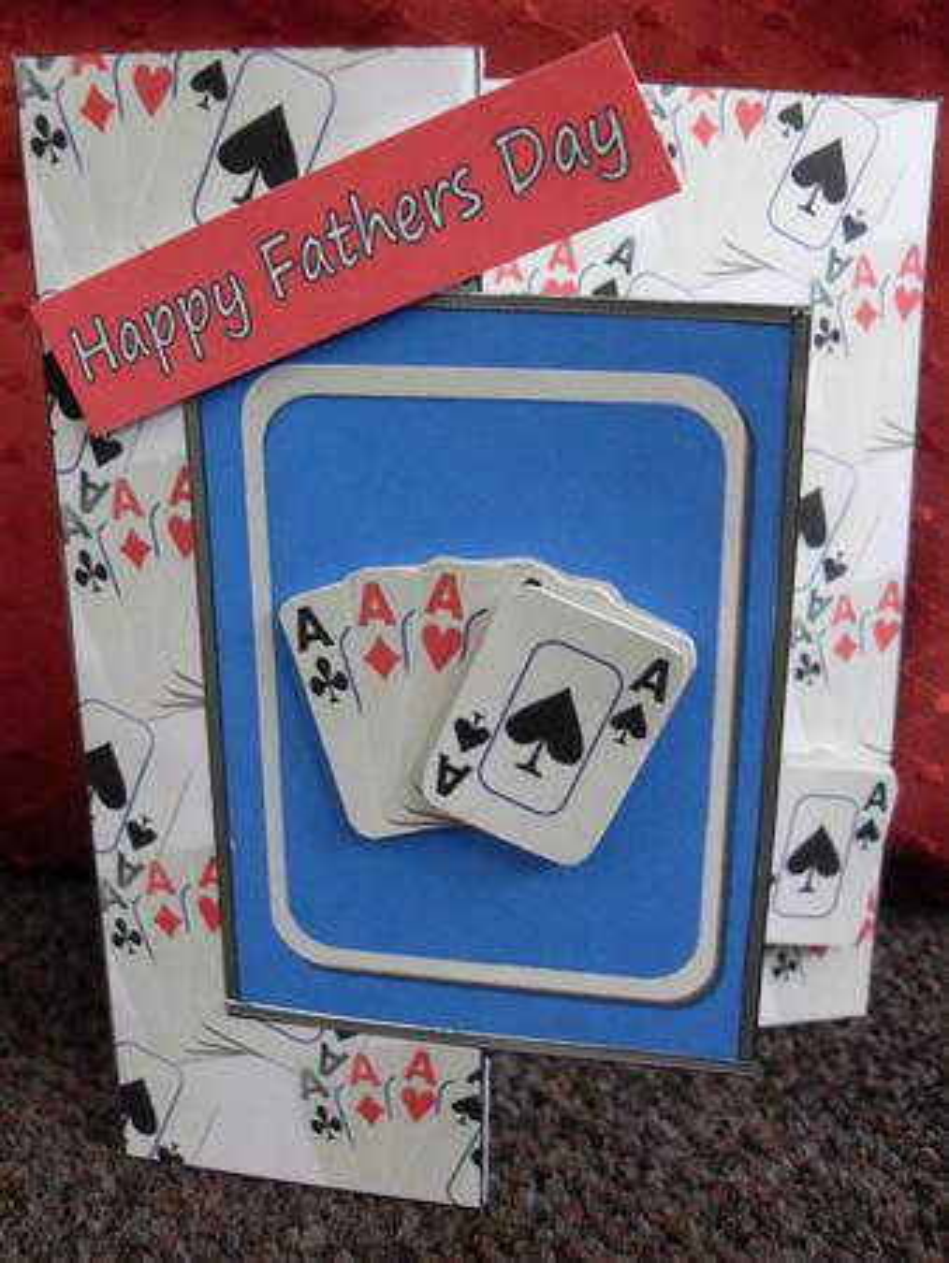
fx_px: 1351
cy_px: 632
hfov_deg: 38.7
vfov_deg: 50.1
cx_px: 474
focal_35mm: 37
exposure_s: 1/15
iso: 200
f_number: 2.8
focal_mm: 6.3
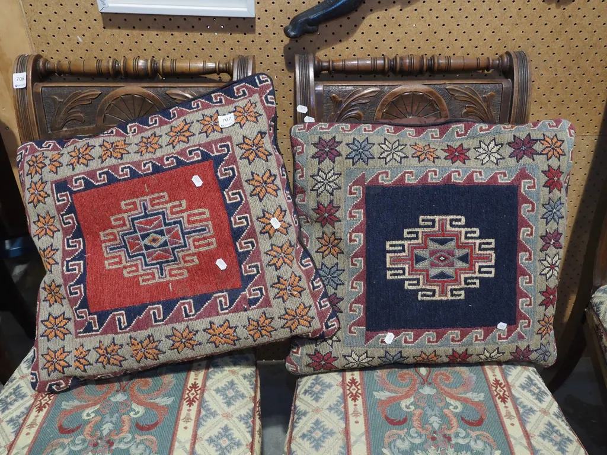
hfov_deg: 56.8
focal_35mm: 32
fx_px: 561
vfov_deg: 44.2
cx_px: 304
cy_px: 228
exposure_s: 1/60
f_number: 5.6
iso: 1600
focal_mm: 16
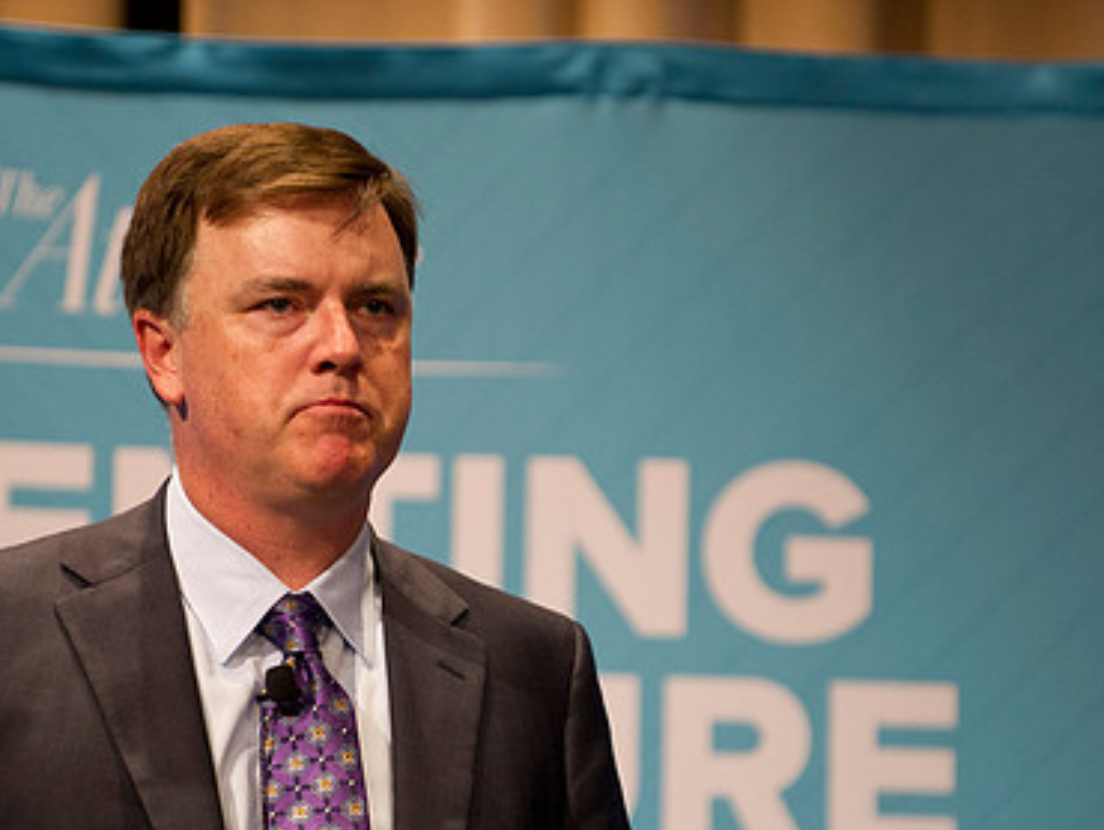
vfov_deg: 4.9
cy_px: 573
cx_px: 540
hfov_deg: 6.6
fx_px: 9606
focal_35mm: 301
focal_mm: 200
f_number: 2.8
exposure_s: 1/250
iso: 2500
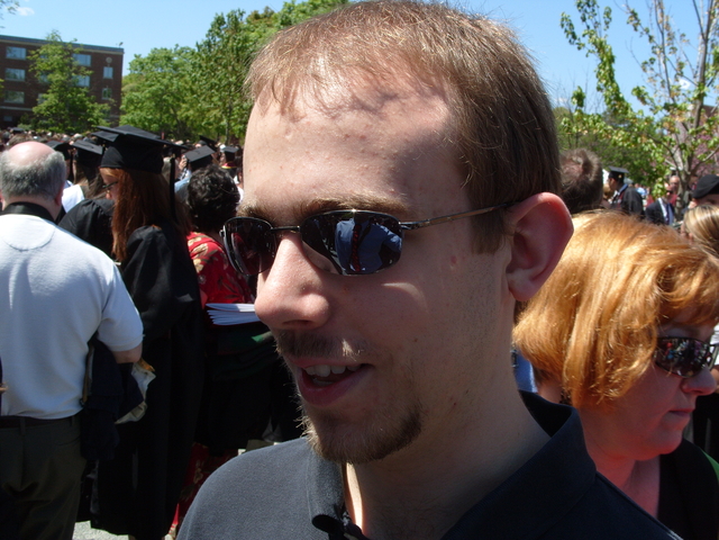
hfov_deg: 52.6
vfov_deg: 40.7
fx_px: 727
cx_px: 360
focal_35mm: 35
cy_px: 270
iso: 80
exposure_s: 1/350
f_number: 6.3
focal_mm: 7.8
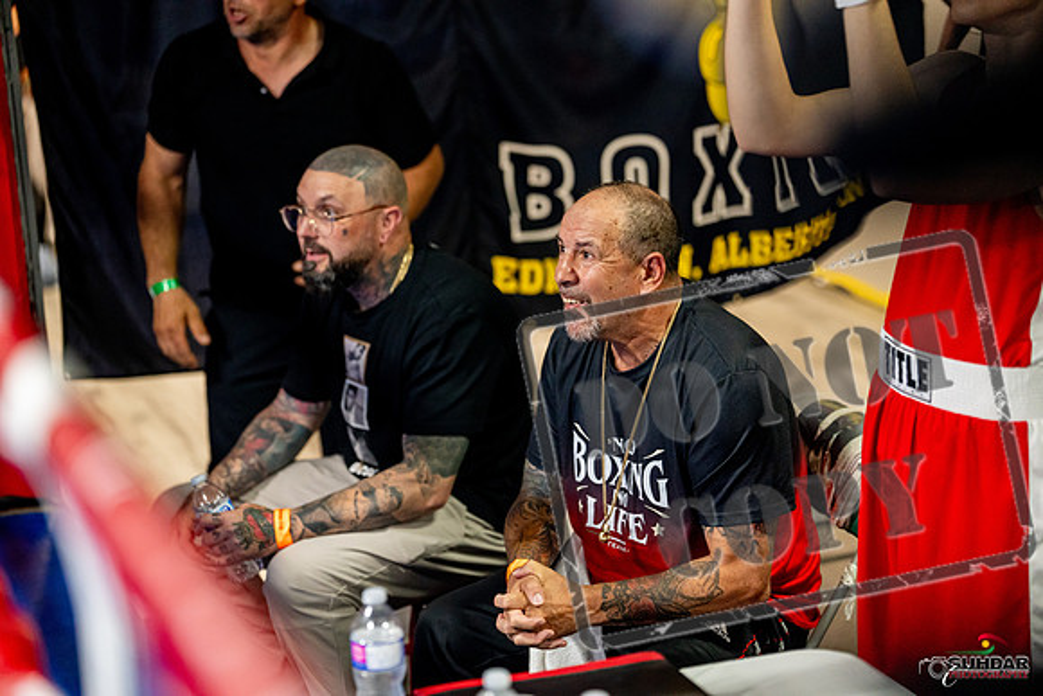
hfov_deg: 22.1
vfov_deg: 14.9
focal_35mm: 92
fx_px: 2666
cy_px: 348
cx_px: 522
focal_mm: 92
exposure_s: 1/640
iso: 4000
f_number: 2
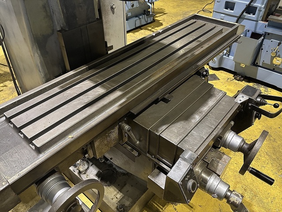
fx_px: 212
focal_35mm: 26
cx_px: 141
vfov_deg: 53.1
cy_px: 106
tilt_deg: -38.5
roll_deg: -1.7
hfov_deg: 67.3
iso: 500
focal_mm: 5.96
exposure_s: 1/57
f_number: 1.6
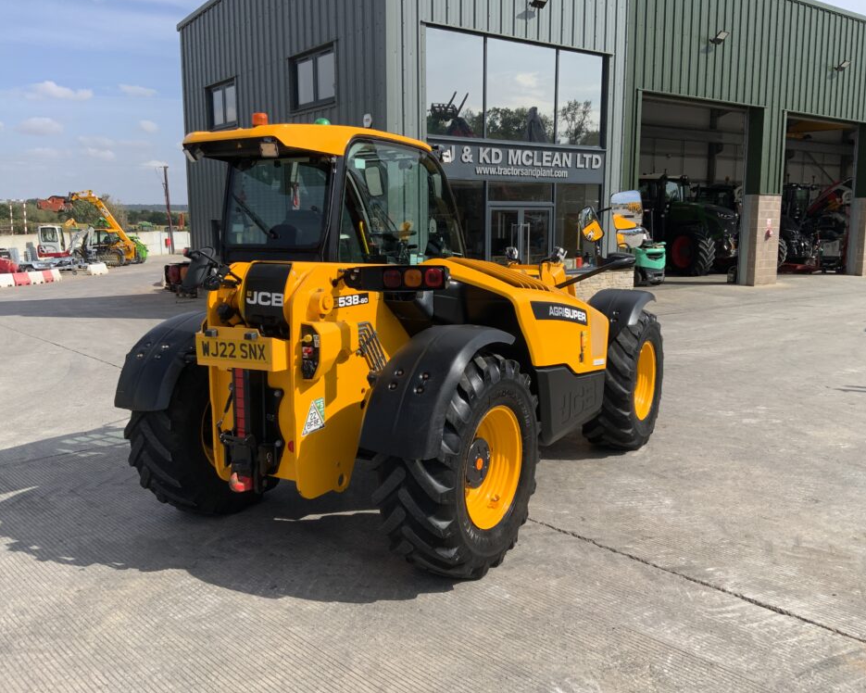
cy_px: 338
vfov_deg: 47.1
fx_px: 795
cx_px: 443
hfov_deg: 57.2
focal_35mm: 31
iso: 16
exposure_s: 1/1786
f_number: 1.8
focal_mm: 3
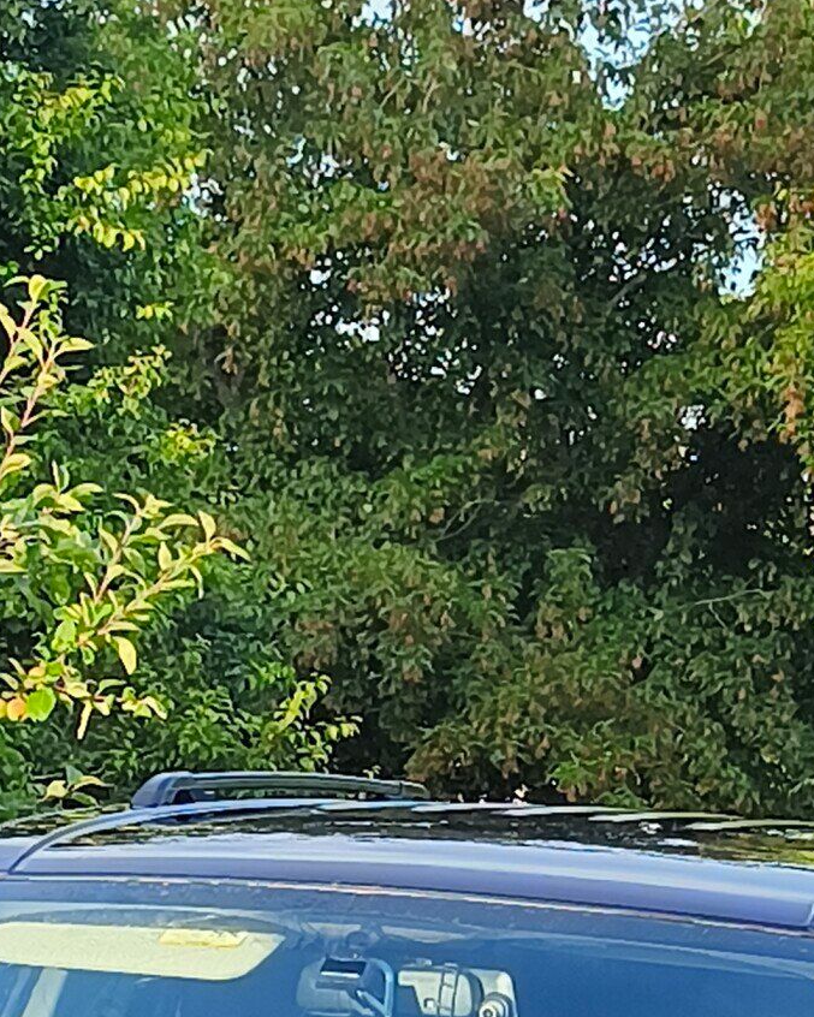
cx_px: 337
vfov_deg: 13.4
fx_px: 4155
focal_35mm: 138
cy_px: 1349
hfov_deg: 11.2
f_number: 1.65
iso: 50
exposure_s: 1/263
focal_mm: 6.18
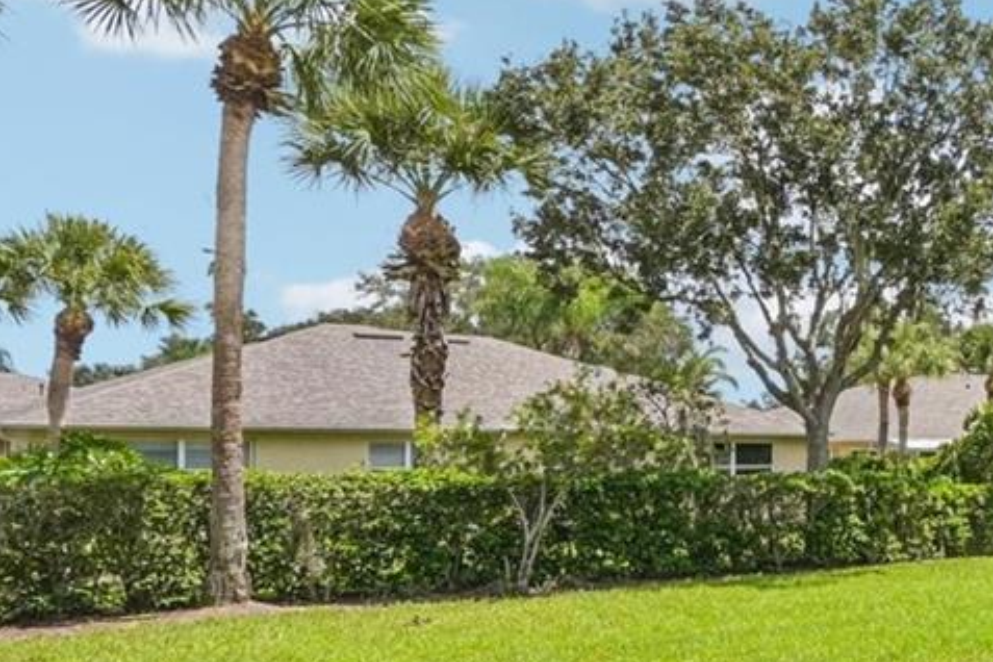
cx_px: 1326
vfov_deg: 28.5
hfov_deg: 31.2
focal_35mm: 47
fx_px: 1296
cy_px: 435
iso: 400
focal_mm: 14
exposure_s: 1/400
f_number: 8
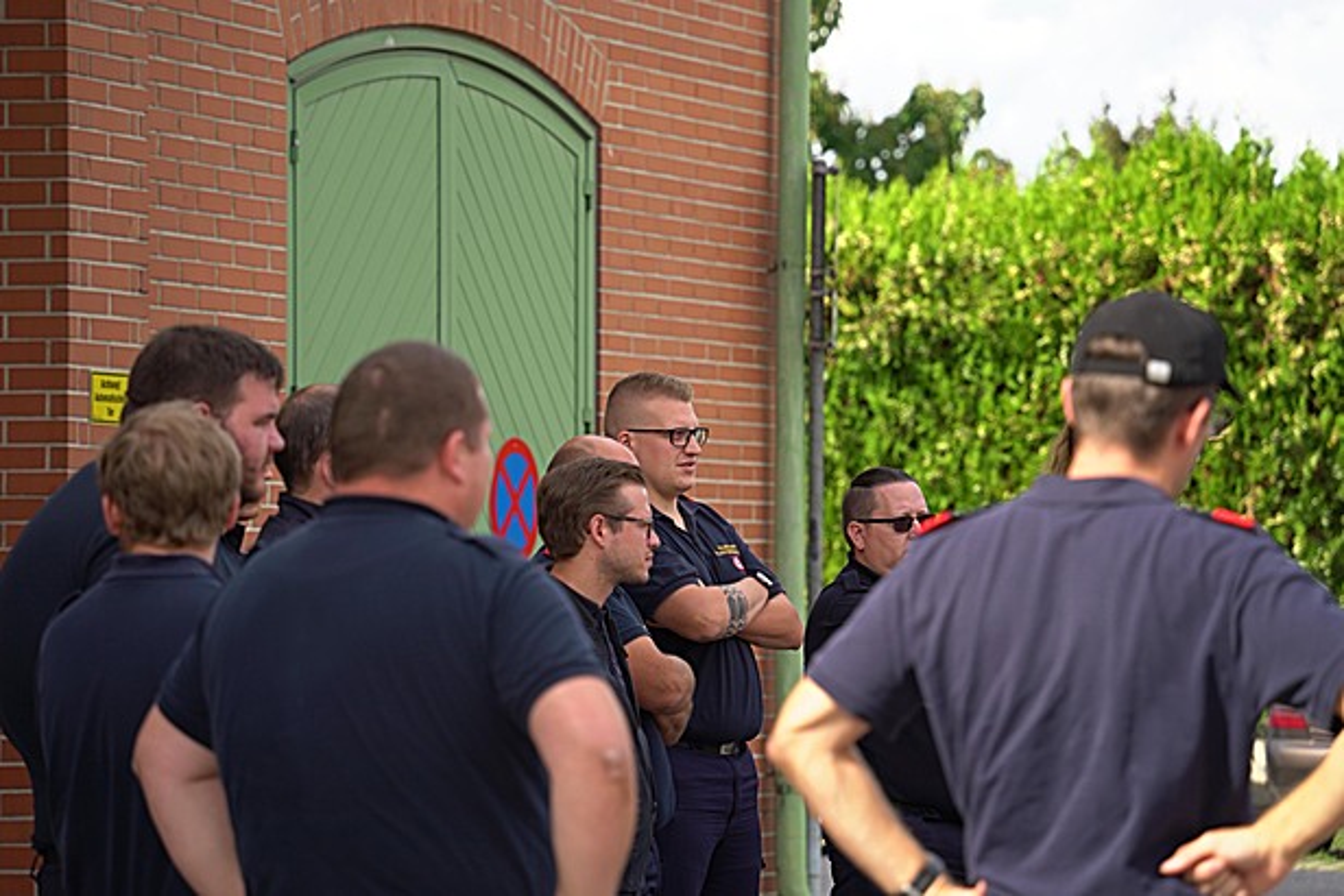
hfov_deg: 13.0
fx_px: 5900
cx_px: 672
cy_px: 448
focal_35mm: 158
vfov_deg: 8.7
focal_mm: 158
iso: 400
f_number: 5.6
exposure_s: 1/1000
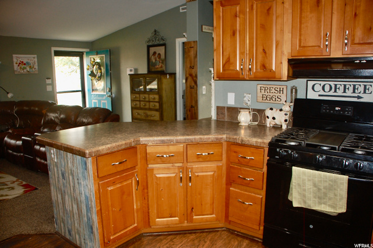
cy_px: 124
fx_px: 280
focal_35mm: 27
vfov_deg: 47.9
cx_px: 186
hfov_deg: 67.4
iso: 400
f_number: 3.5
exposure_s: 1/60
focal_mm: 18
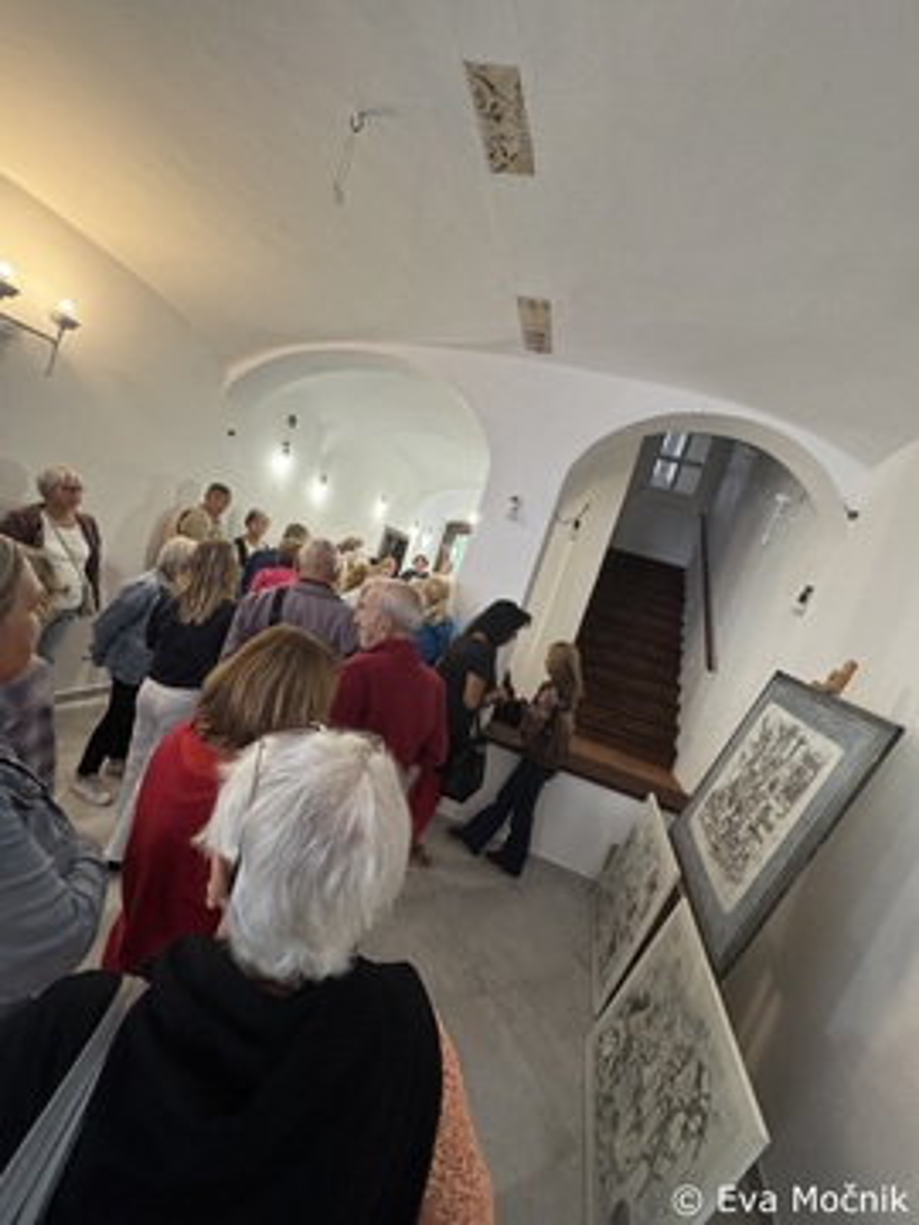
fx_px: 496
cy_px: 612
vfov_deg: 102.1
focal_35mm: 14
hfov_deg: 85.7
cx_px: 460
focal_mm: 2.22
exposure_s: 1/50
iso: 200
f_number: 2.2
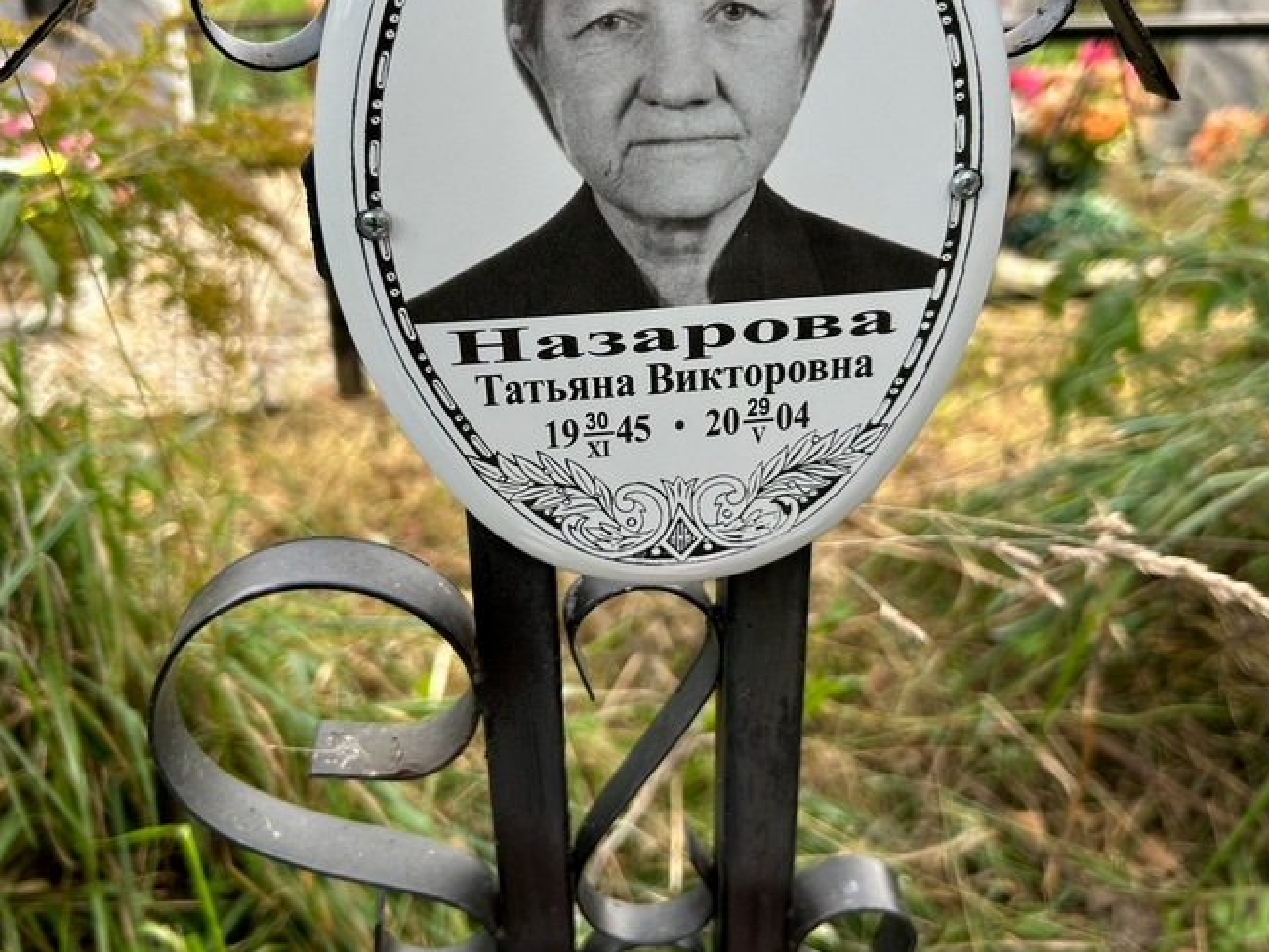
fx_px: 1174
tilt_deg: -23.8
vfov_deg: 44.0
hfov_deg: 56.8
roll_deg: +0.0
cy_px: 386
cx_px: 640
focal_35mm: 32
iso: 50
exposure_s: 1/791
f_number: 1.5
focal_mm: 5.7
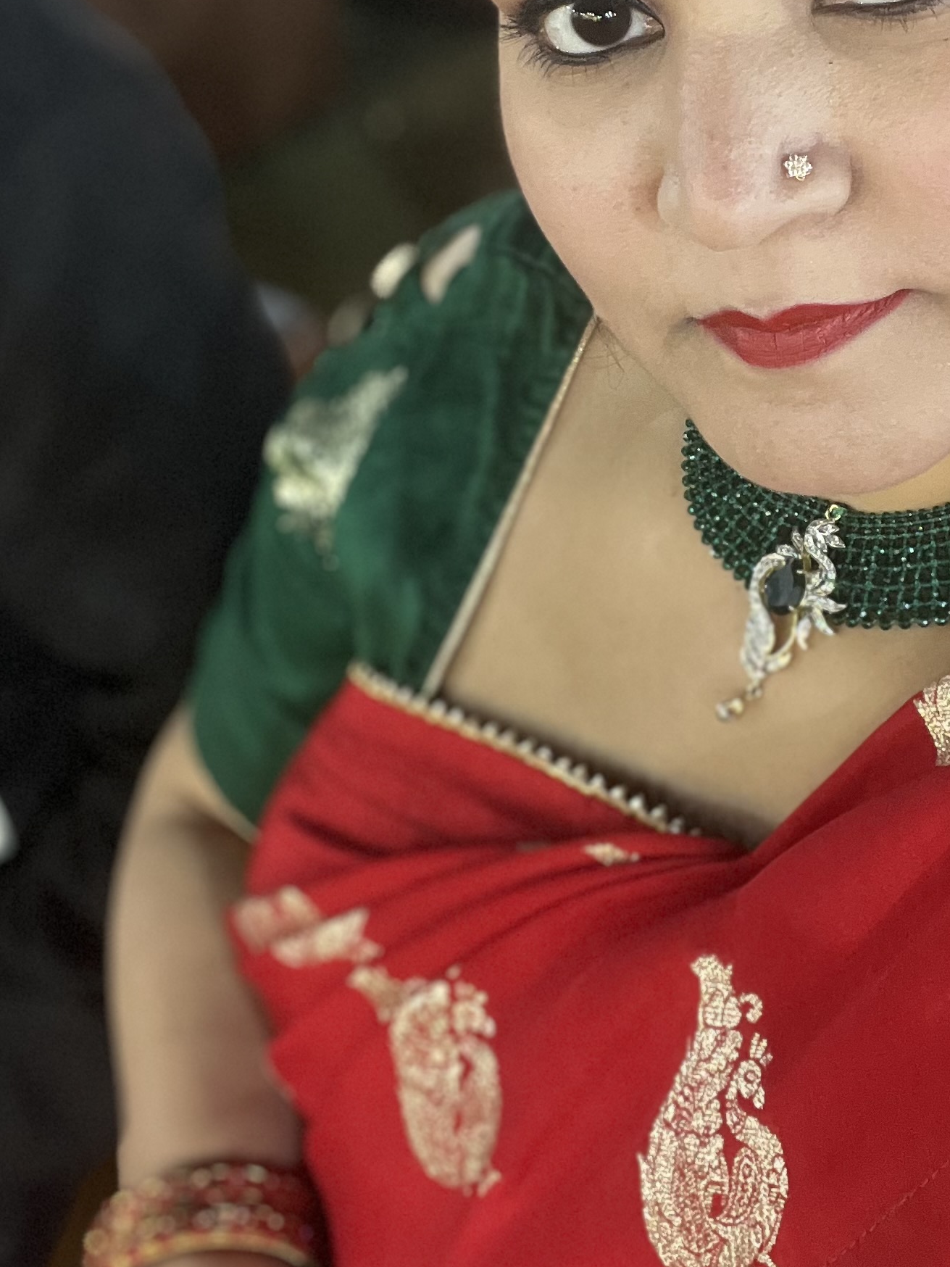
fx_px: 1939
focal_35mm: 53
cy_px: 449
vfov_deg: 35.9
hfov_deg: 27.2
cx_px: 706
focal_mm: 2.71
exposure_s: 1/51
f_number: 2.2
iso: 250
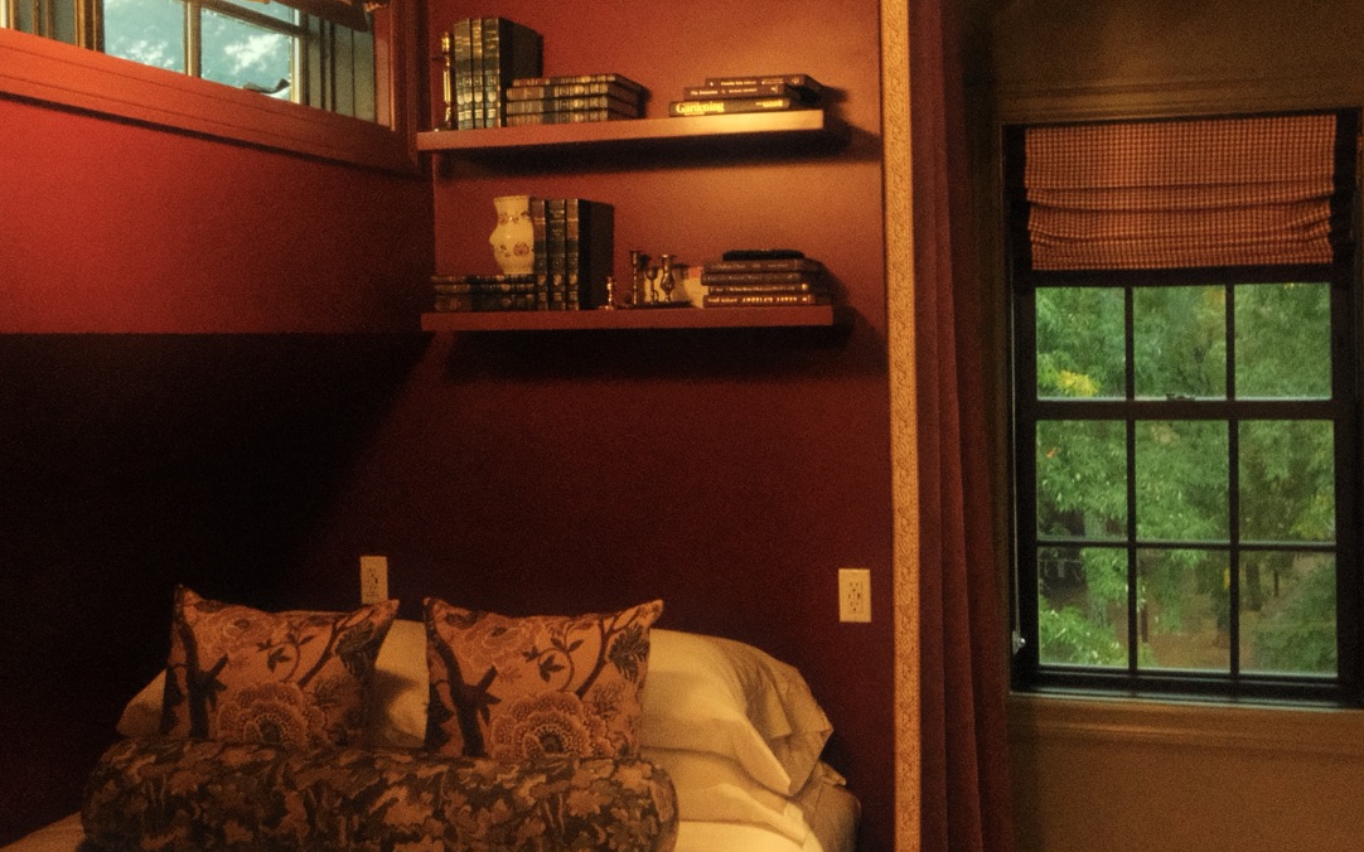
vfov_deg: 32.7
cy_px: 342
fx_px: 1450
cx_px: 800
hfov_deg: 50.2
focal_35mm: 39
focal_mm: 15
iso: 10000
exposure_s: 1/8
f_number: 22
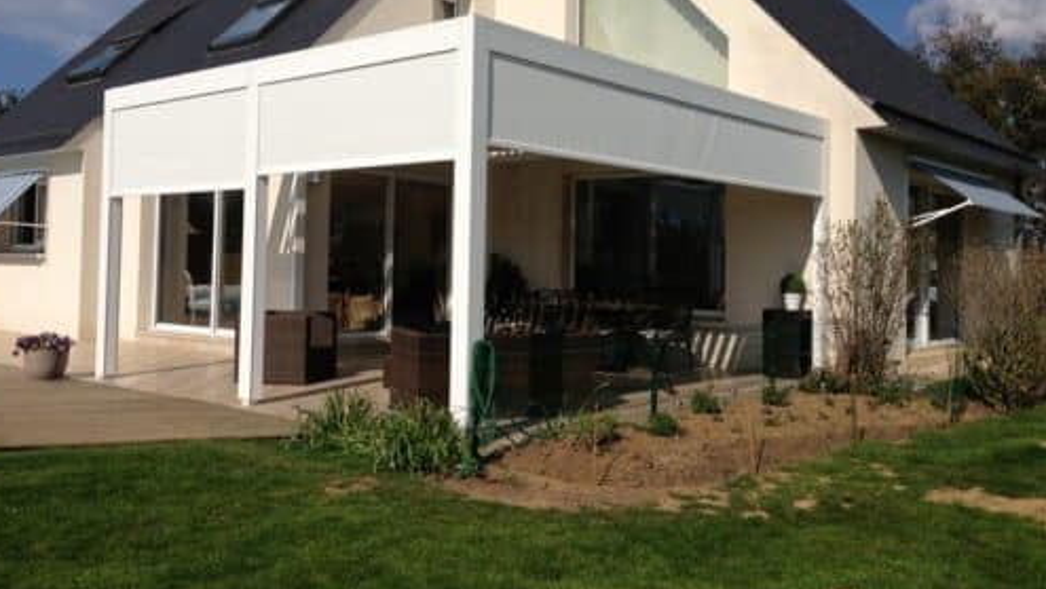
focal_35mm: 37
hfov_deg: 54.0
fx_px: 1027
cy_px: 234
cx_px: 509
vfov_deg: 31.9
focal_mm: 4.13
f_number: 2.4
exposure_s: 1/3390
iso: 50
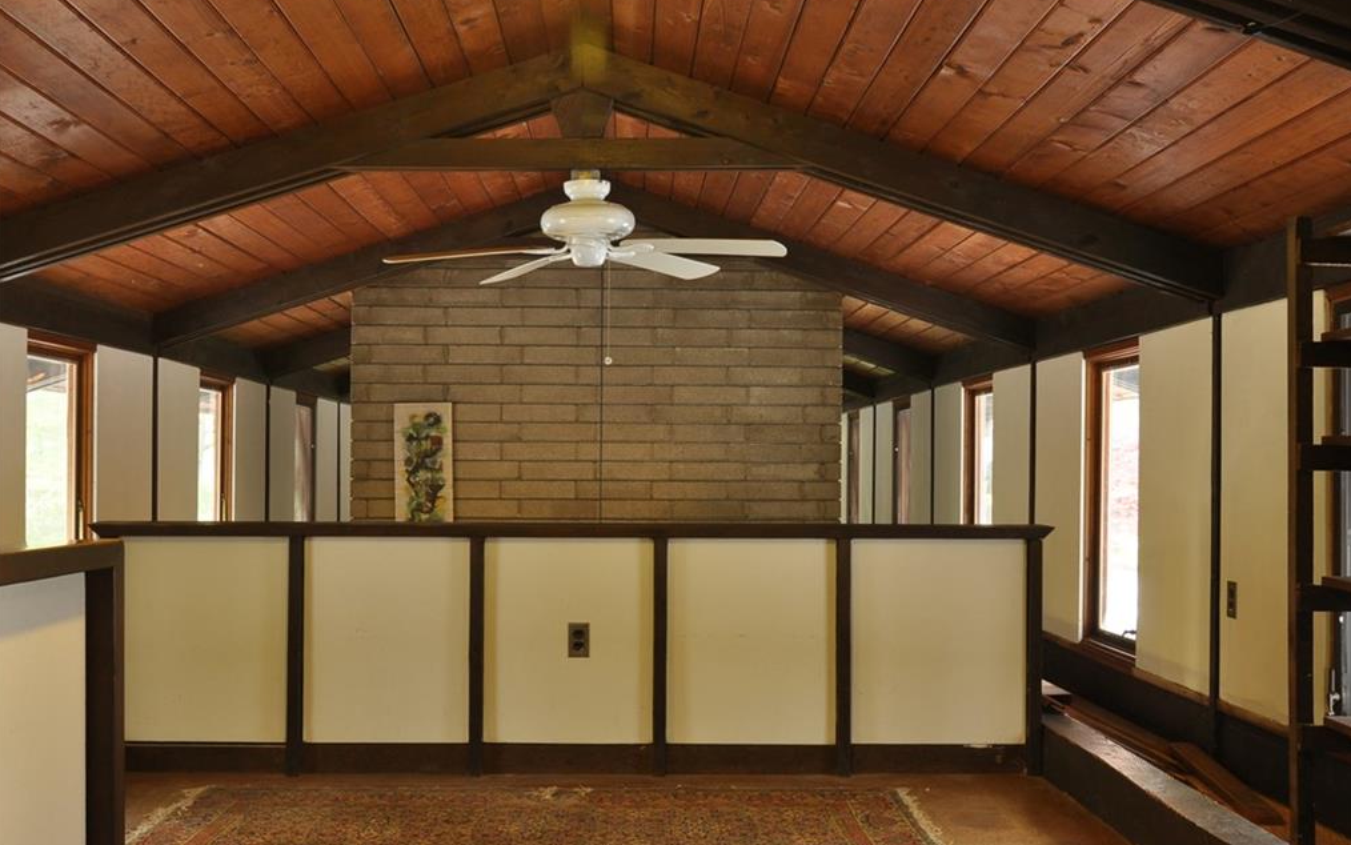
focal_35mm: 37
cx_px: 676
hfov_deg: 52.7
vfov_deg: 34.4
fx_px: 1362
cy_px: 432
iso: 400
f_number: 11
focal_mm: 24
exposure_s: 1/2
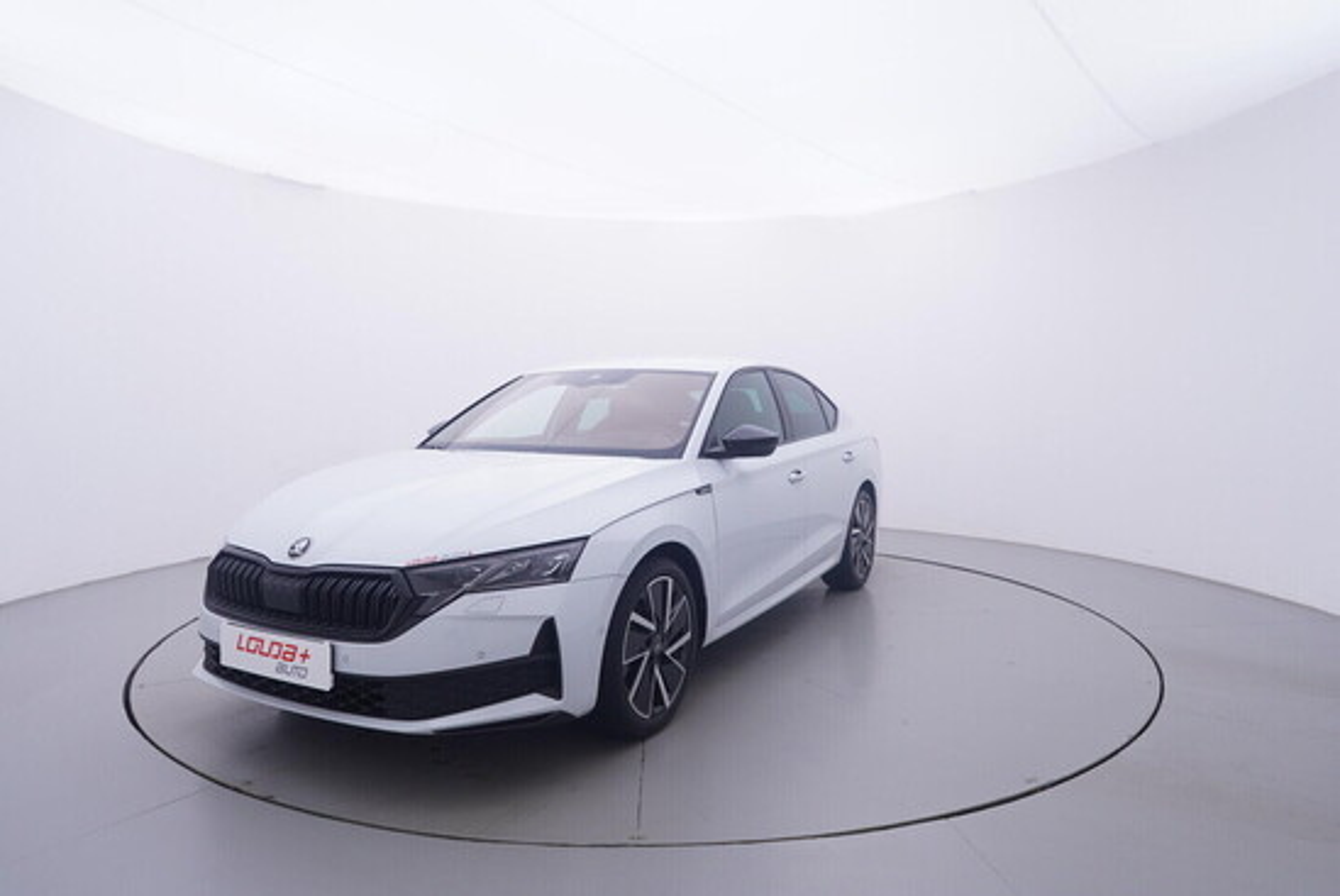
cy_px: 448
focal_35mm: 22
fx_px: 838
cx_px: 670
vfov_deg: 56.2
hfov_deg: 77.3
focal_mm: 15
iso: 200
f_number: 5
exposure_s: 1/80
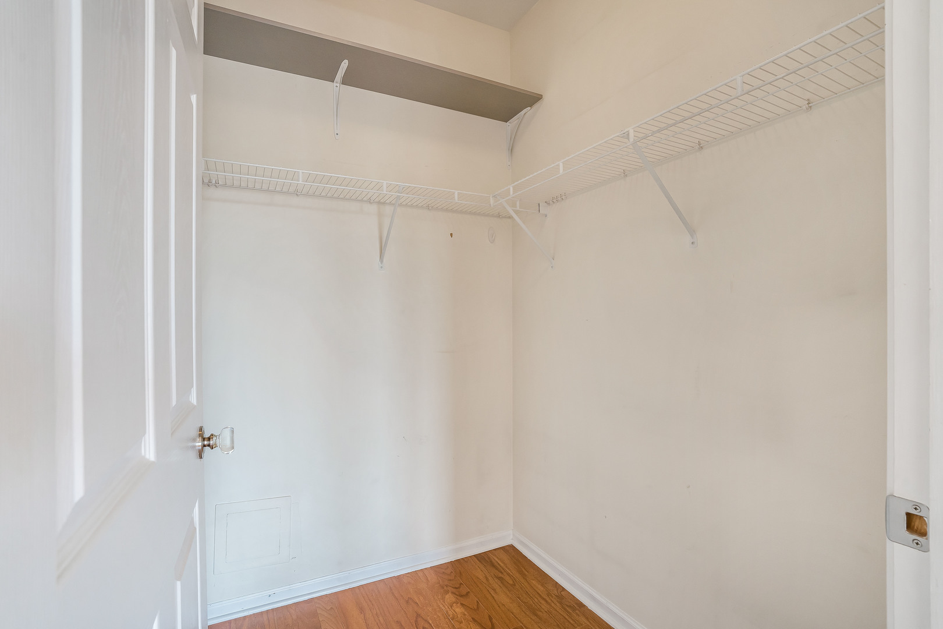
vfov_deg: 73.7
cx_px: 472
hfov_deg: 96.7
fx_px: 419
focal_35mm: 16
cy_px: 314
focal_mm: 16
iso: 640
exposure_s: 1/4
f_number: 9
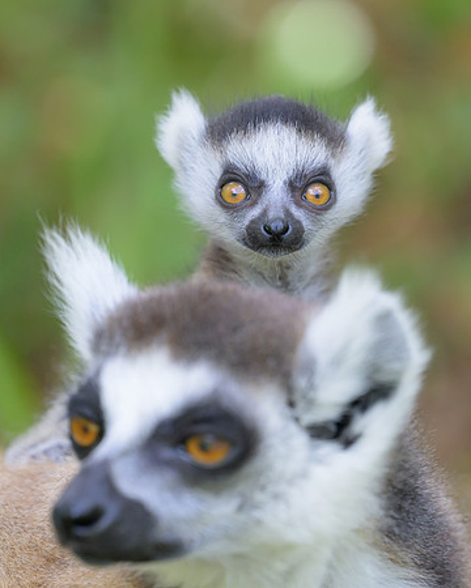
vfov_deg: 2.5
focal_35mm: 770
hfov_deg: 2.0
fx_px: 13409
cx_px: 175
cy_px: 186
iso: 1000
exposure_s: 1/1250
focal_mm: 400
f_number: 4
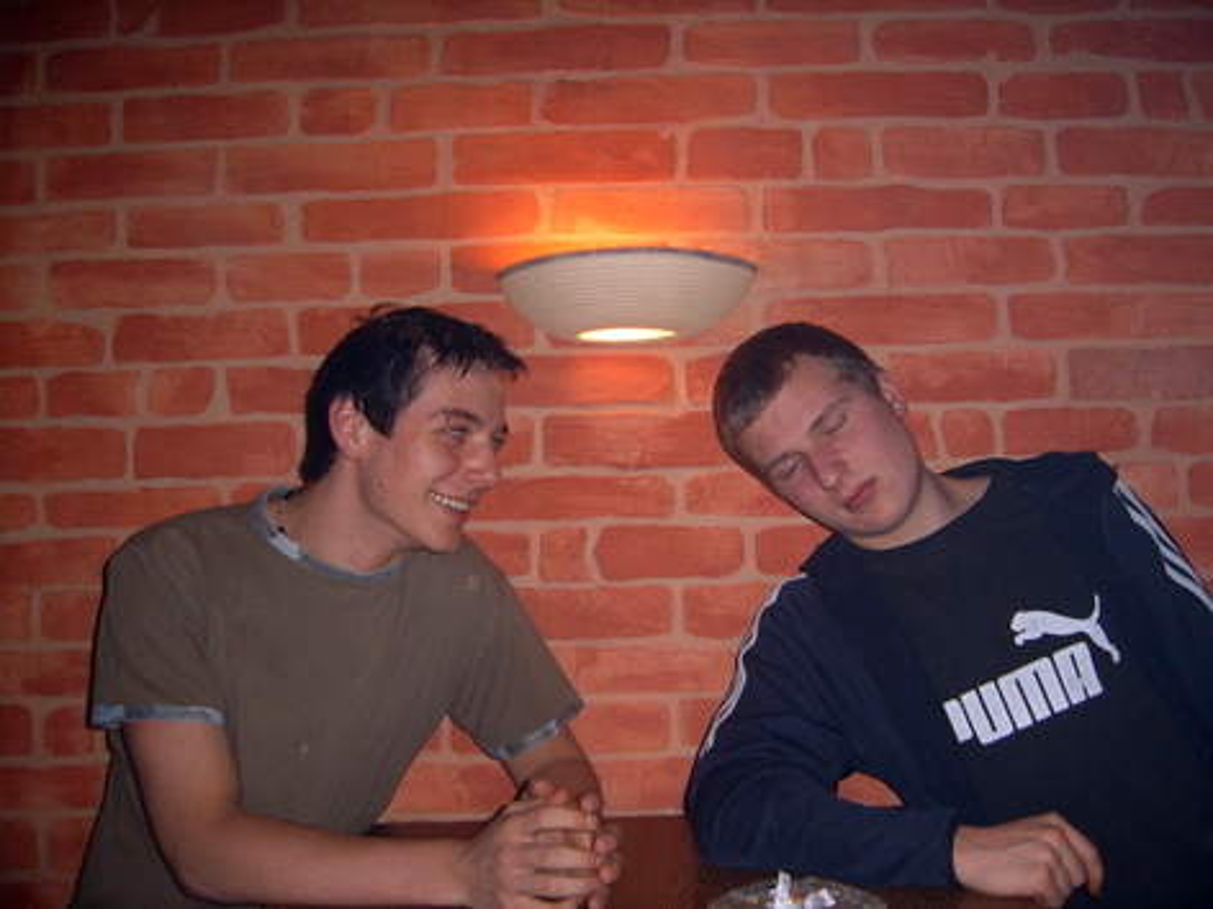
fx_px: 1226
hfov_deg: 52.6
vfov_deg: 40.7
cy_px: 454
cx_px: 606
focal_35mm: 35
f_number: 2.8
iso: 100
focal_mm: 5.8
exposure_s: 1/30
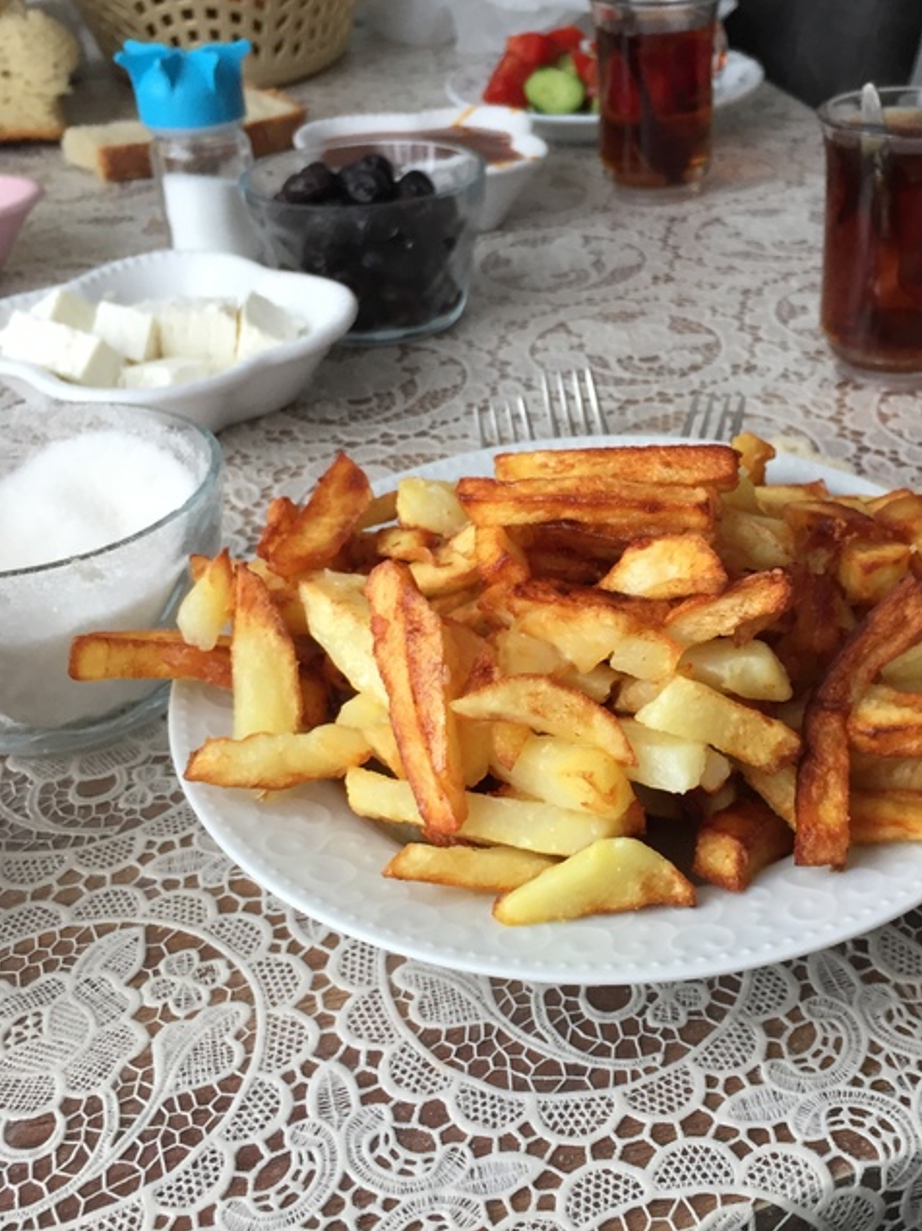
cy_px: 566
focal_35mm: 42
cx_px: 575
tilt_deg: -31.2
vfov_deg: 44.8
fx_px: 1492
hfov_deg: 34.2
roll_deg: +2.7
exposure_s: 1/33
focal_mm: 4.15
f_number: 2.2
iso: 32
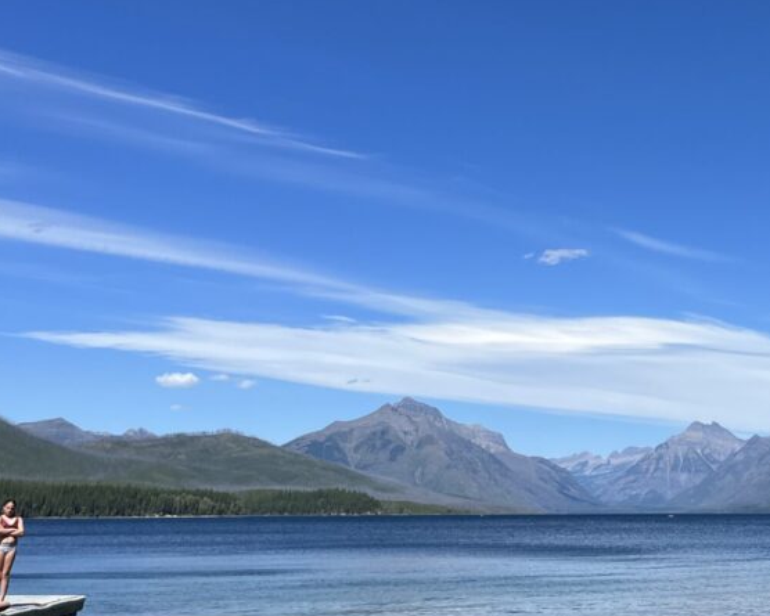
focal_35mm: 52
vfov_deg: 28.6
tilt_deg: +18.2
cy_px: 143
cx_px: 672
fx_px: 1185
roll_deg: +0.2
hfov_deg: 34.3
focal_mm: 5.1
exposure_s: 1/4484
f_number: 1.6
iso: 50
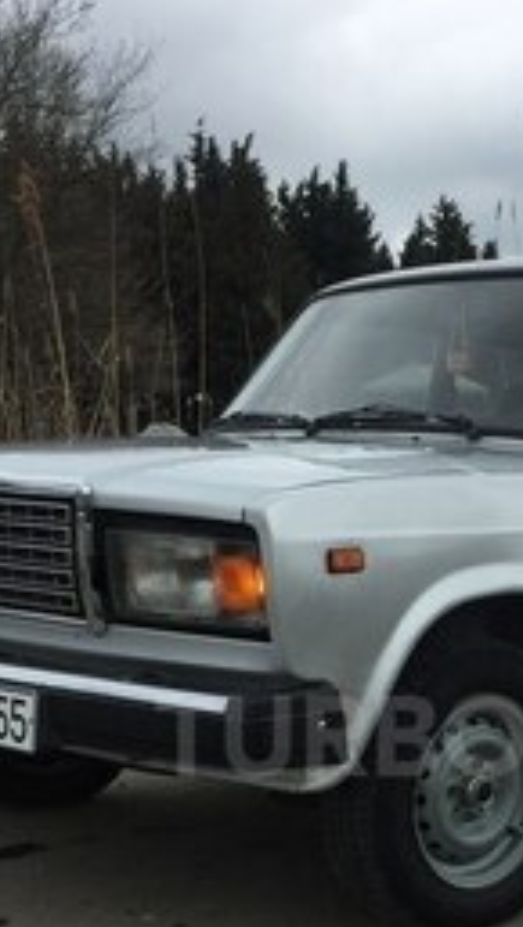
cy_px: 736
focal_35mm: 61
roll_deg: -0.7
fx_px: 1500
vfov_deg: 33.4
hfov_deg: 19.5
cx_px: 433
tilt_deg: -10.3
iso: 32
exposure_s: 1/1276
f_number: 2.2
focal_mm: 4.15
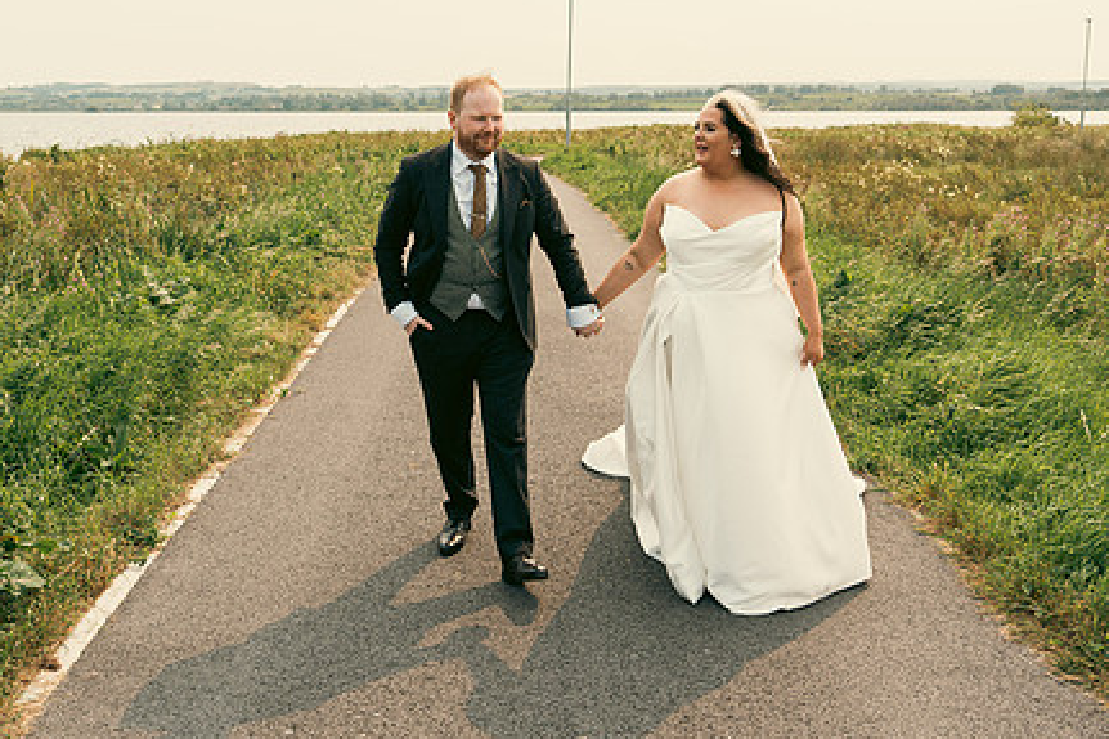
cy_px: 277
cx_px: 527
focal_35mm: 35
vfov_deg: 37.6
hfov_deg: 54.4
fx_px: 1078
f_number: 3.5
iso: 125
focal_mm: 26
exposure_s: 1/500
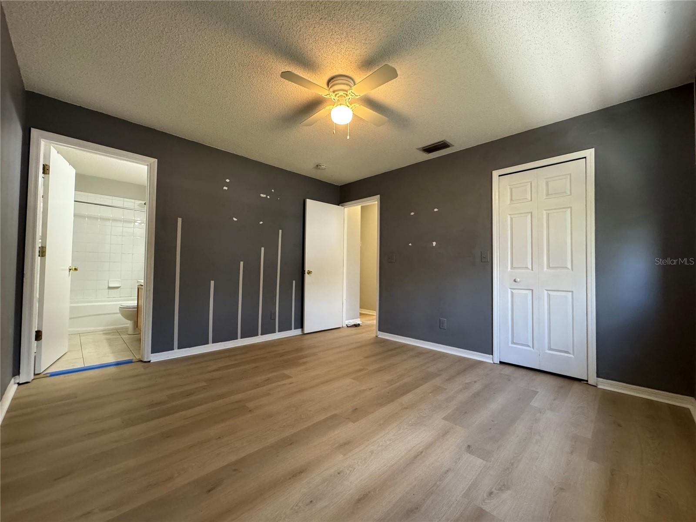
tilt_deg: +0.6
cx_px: 348
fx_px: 281
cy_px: 261
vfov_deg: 85.7
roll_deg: -1.1
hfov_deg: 102.1
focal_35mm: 14
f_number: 2.2
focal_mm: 2.22
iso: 320
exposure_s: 1/60
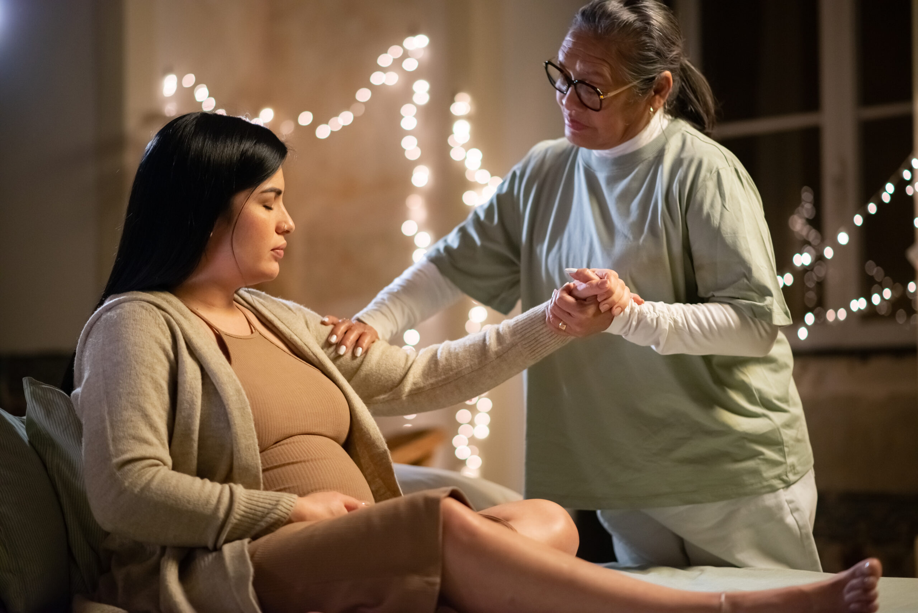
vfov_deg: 16.1
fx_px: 2168
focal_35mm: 85
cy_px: 306
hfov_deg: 23.9
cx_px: 459
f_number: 1.8
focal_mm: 85
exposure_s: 1/500
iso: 1000
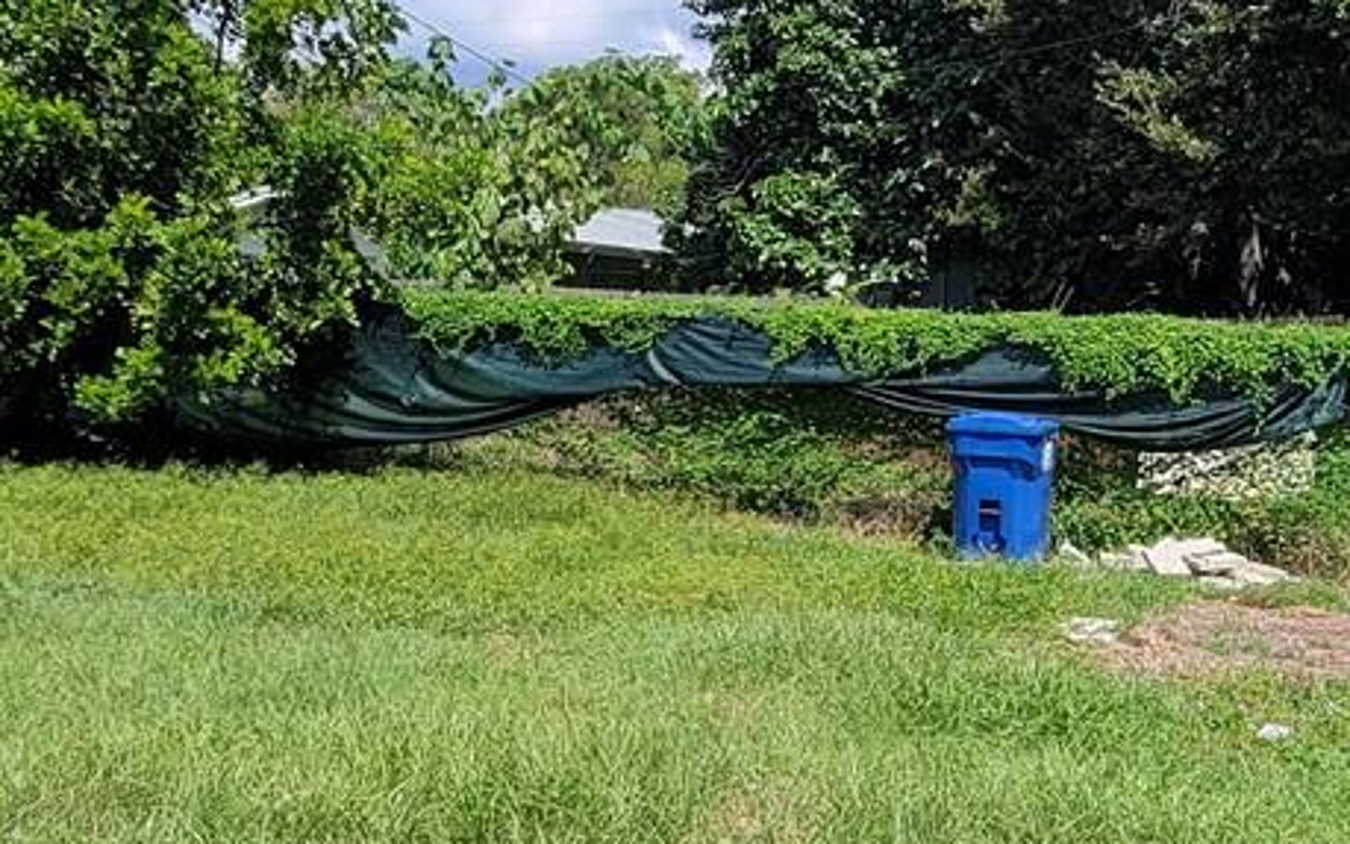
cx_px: 462
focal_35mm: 48
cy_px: 441
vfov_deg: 26.9
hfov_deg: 41.3
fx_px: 1766
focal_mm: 2.2
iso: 50
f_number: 2.2
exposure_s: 1/1468
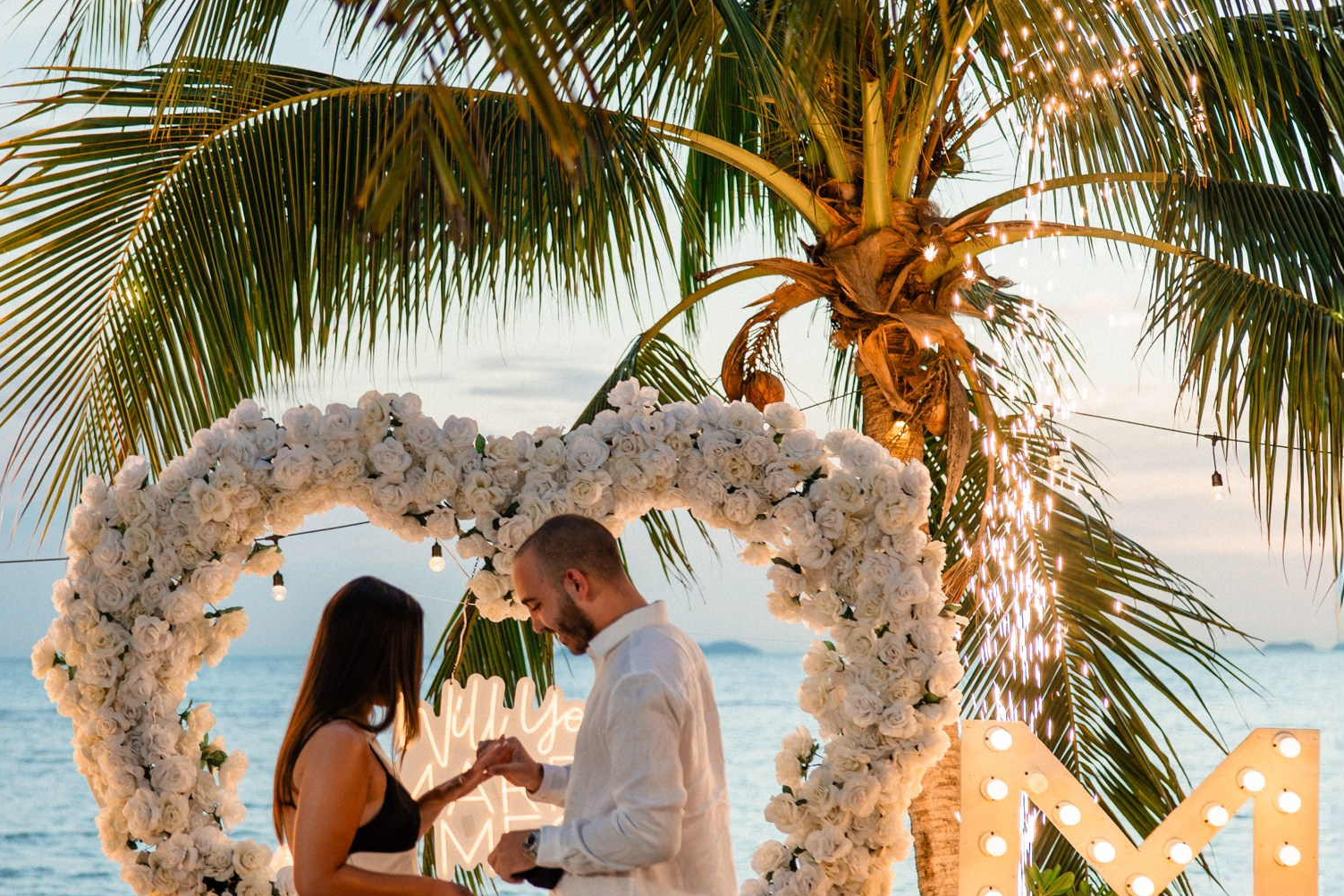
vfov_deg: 16.6
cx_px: 472
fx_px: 3061
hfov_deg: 24.7
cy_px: 408
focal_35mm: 82
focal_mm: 50
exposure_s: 1/400
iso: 1000
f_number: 2.5
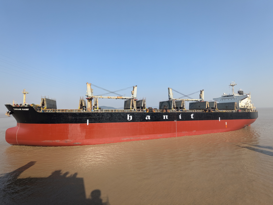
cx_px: 136
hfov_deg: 94.5
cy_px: 102
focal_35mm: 16
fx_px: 126
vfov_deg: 78.1
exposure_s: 1/867
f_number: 2.2
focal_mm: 2.22
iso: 34
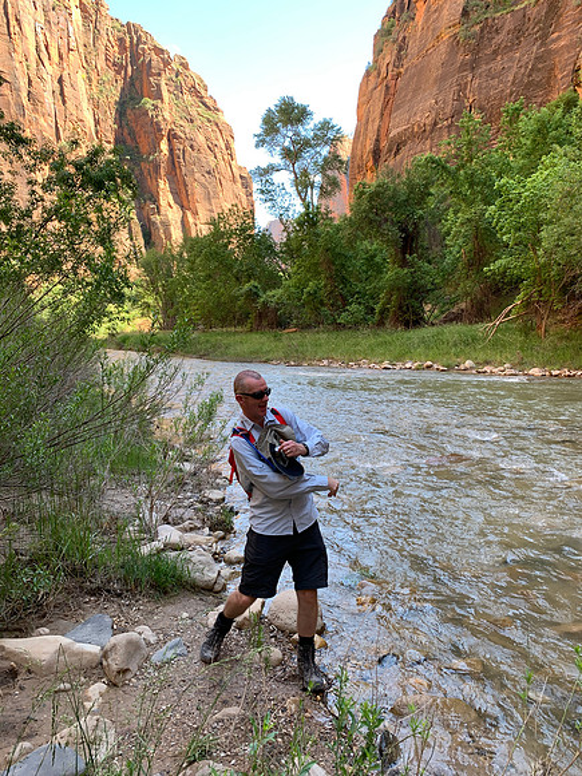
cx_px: 291
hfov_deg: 53.1
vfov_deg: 67.3
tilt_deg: -5.9
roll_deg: +1.7
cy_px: 388
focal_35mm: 26
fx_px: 583
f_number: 1.8
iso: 32
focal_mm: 4.25
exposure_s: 1/122
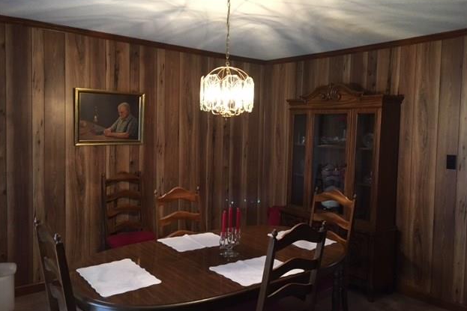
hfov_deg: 60.3
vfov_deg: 42.3
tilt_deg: -2.6
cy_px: 148
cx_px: 237
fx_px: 402
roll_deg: -1.7
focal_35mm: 31
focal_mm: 4.15
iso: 200
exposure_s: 1/30
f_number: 2.2
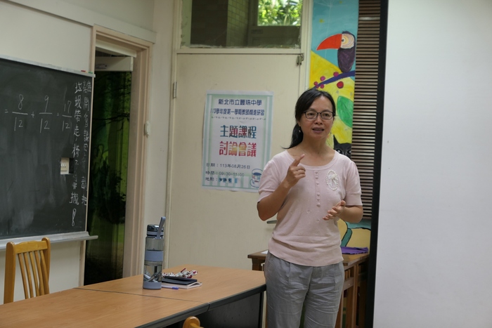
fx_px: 984
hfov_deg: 28.1
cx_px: 246
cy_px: 164
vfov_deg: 18.9
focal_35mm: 72
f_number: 2.8
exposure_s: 1/125
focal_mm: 26.4
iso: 250
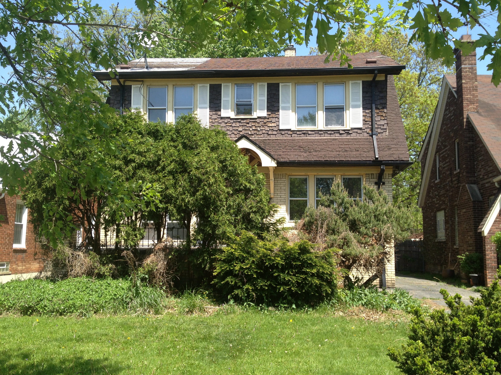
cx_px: 250
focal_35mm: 35
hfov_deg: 52.6
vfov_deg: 40.7
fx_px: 507
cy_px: 188
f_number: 2.4
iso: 50
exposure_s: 1/613
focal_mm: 4.28
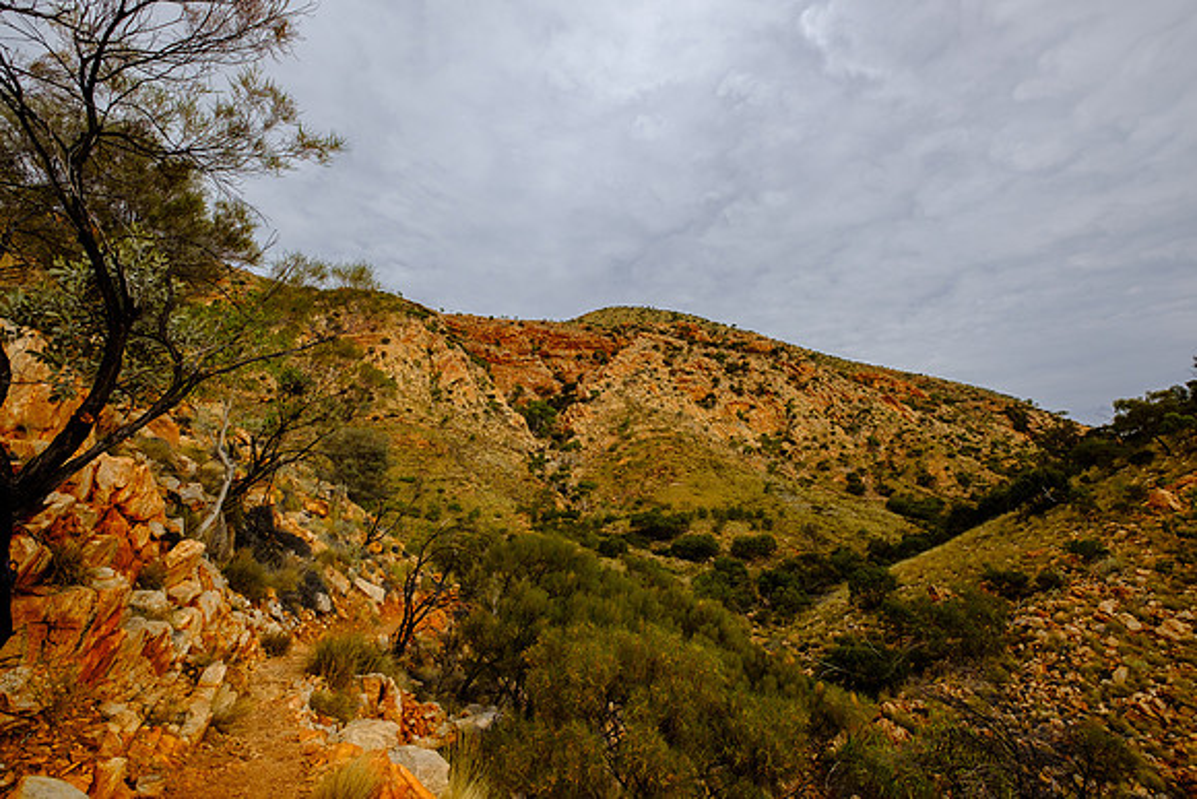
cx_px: 598
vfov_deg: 77.4
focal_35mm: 15
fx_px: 499
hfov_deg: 100.4
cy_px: 400
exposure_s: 1/160
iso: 200
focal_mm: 10
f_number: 8
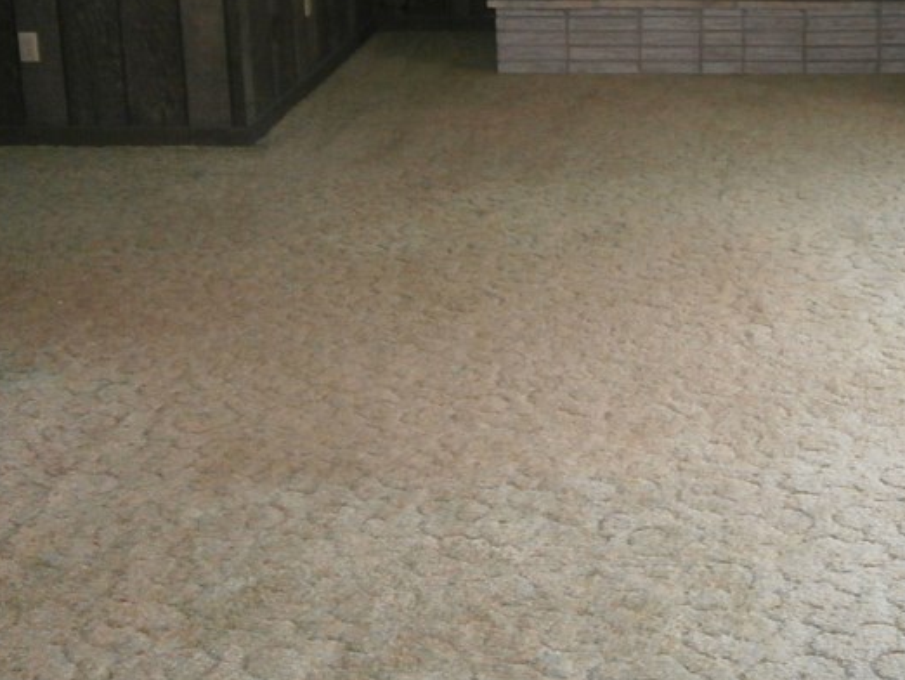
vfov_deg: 27.4
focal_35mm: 51
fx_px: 1334
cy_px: 47
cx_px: 647
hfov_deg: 36.8
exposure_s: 1/30
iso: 320
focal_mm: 4.7
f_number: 2.8
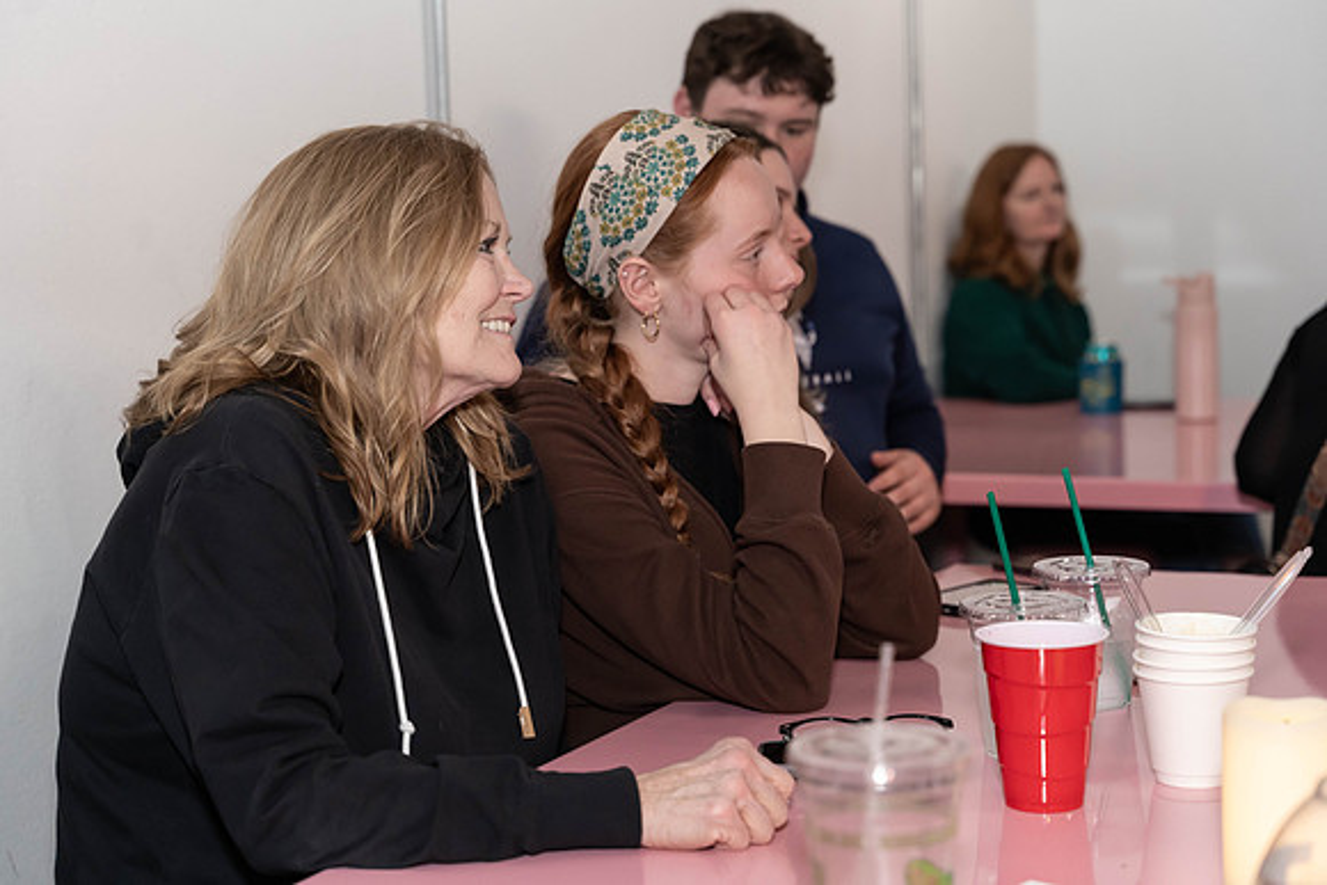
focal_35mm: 61
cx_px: 664
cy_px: 442
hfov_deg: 32.9
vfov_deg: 22.3
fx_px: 2249
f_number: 4
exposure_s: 1/160
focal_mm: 61
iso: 4000
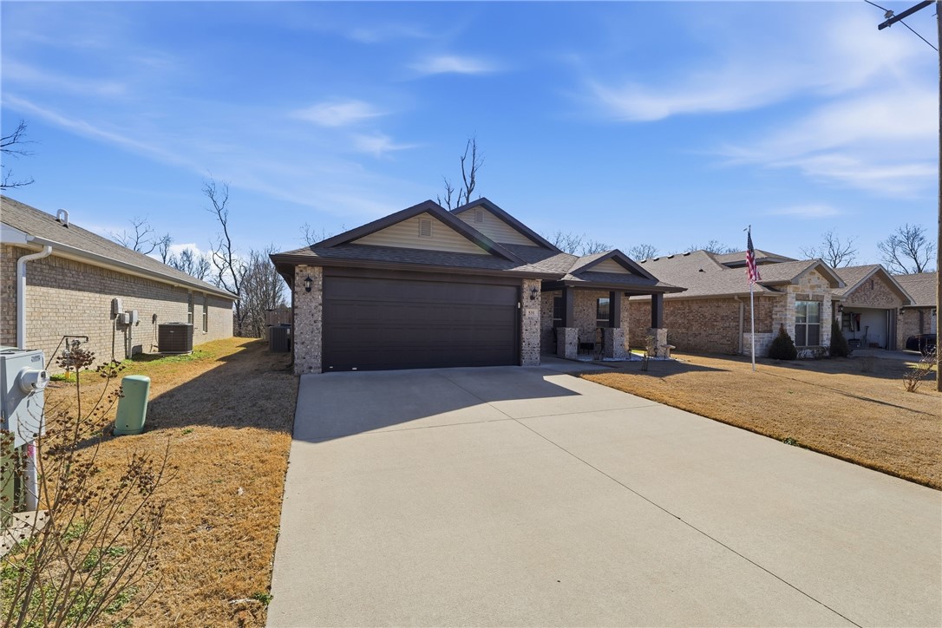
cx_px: 471
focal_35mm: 14
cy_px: 314
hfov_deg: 104.3
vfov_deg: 81.2
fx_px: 366
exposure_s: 1/1600
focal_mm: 14
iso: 400
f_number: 10
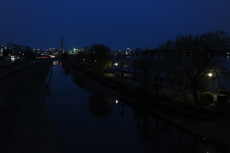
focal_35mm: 40
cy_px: 76
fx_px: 255
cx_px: 115
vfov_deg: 33.4
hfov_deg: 48.5
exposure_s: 1/40
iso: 3200
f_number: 5.6
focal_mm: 40
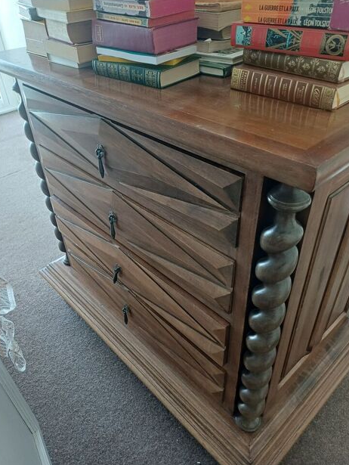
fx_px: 349
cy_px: 231
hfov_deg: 53.1
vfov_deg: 67.3
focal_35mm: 26
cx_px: 170
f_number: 1.8
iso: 320
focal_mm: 4.65
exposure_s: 1/50
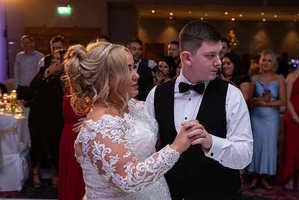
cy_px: 126
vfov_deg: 27.4
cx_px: 173
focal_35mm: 49
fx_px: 407
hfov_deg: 40.2
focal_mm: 36
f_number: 3.5
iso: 1250
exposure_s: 1/160
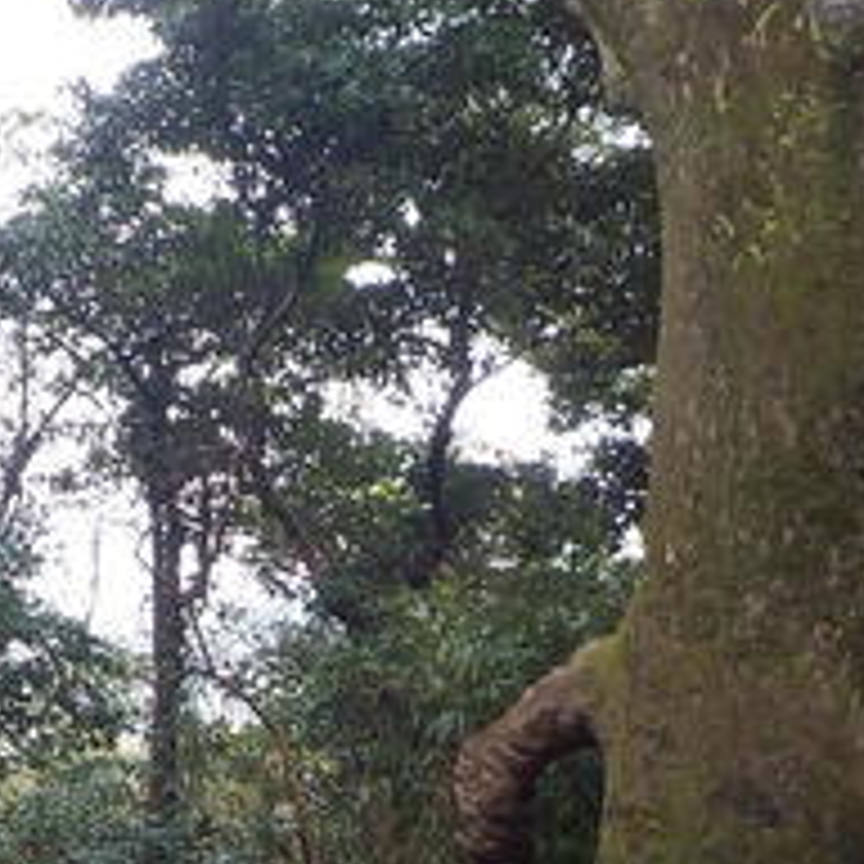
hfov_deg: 20.2
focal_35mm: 83
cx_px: 0
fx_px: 2344
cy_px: 765
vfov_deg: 20.5
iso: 320
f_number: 3.3
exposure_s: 1/30
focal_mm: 4.1
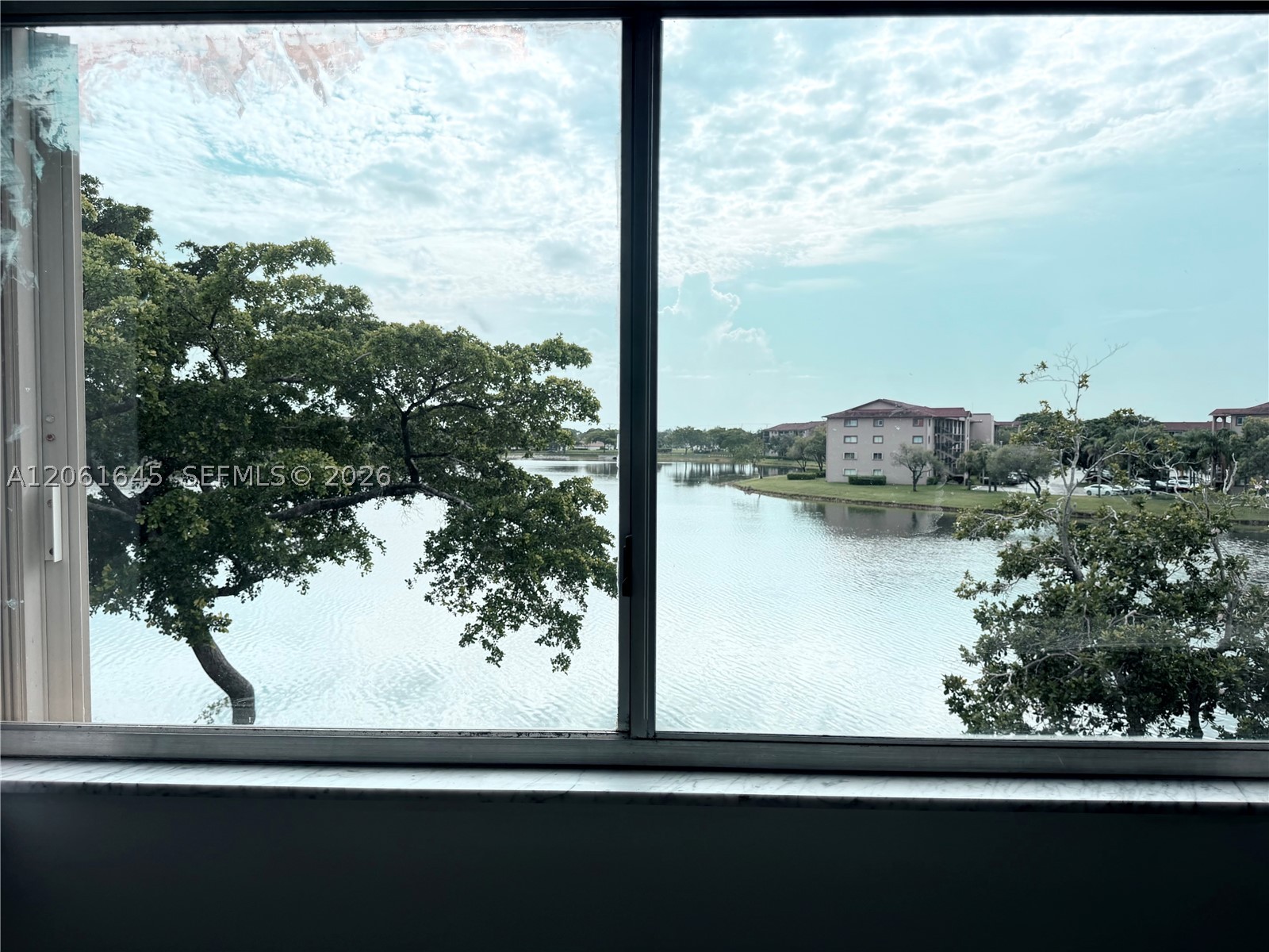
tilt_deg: -2.5
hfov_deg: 71.6
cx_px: 634
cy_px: 476
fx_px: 880
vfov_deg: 56.8
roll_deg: -0.2
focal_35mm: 24
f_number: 1.78
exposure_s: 1/2611
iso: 100
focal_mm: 6.76
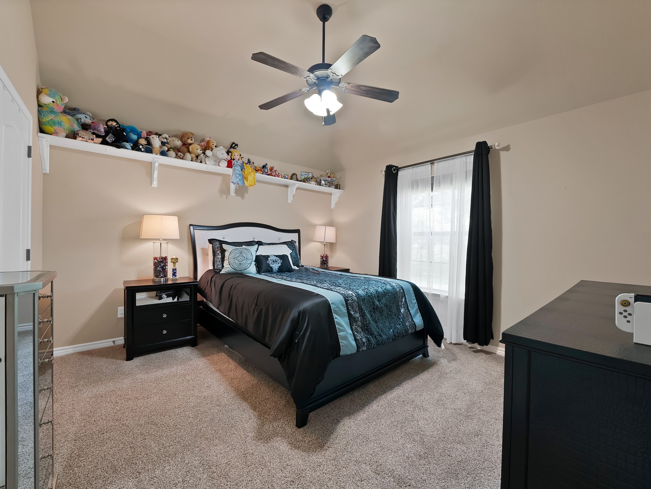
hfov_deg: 106.2
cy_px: 244
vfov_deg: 89.9
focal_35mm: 13
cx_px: 322
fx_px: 244
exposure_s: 1/2.5
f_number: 9
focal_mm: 12
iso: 640
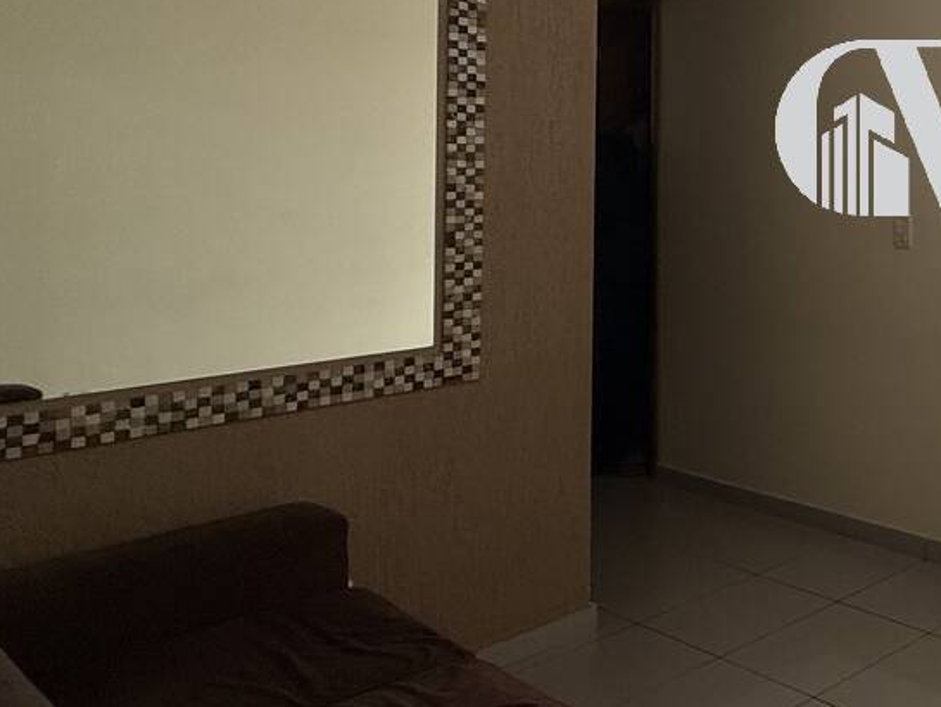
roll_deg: +0.3
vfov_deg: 37.4
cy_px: 150
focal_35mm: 37
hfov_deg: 35.3
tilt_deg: +0.6
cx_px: 1210
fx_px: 1006
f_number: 2.2
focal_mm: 2.22
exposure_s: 1/120
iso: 125
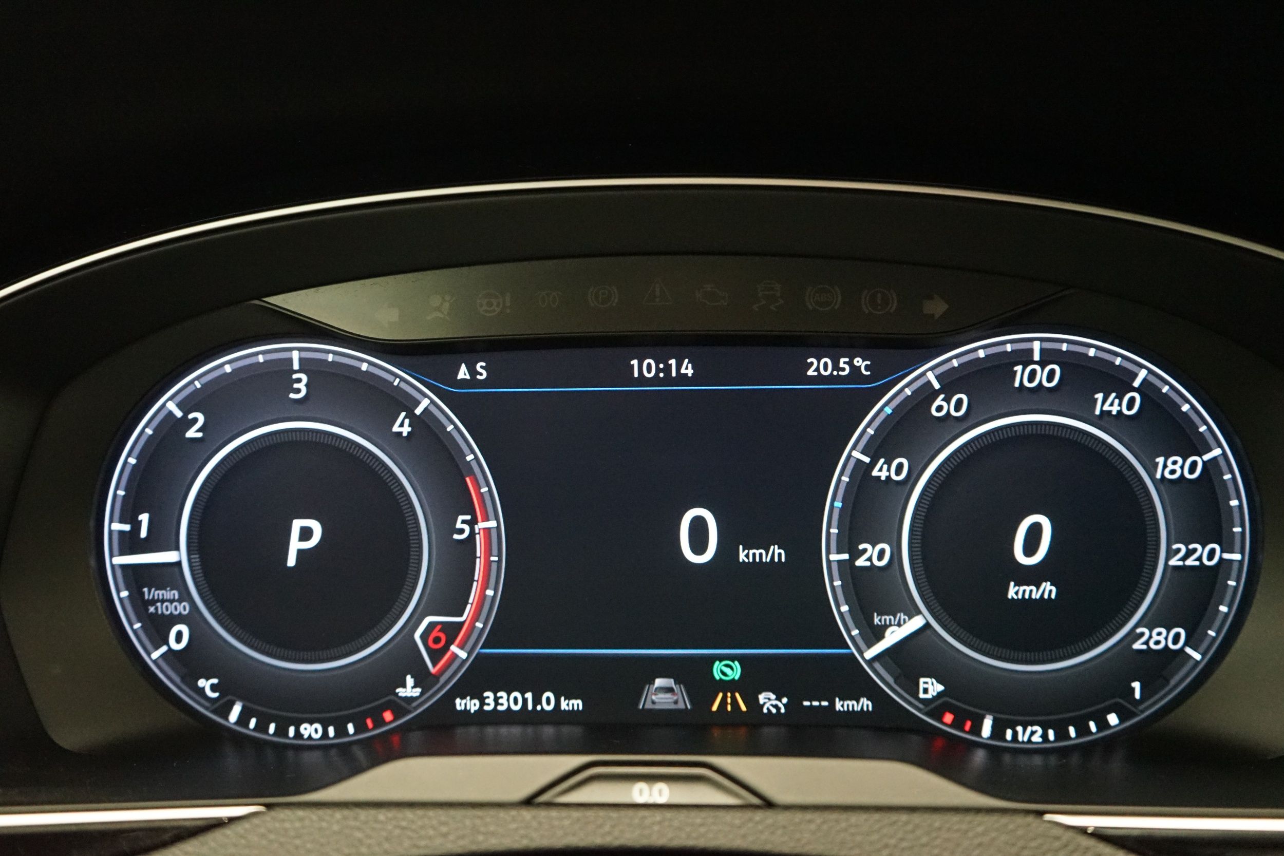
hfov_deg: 55.8
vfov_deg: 38.9
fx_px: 1213
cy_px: 428
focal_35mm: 34
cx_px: 642
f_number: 4
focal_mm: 34
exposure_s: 1/50
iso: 6400
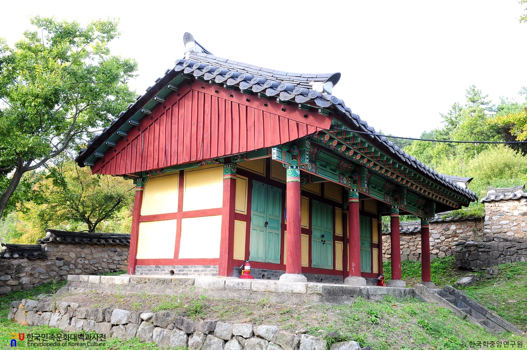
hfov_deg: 58.7
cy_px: 180
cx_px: 269
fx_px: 468
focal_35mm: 32
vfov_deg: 41.1
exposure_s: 1/4
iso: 200
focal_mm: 31
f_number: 22
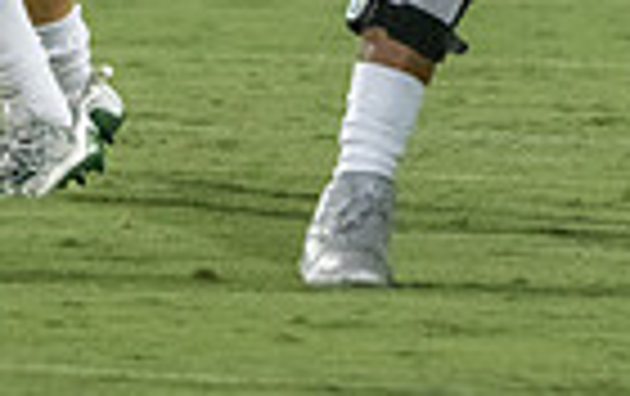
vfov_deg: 0.9
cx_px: 10
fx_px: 26621
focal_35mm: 1548
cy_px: -422
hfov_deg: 1.4
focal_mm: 309
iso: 10000
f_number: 5.6
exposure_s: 1/1000
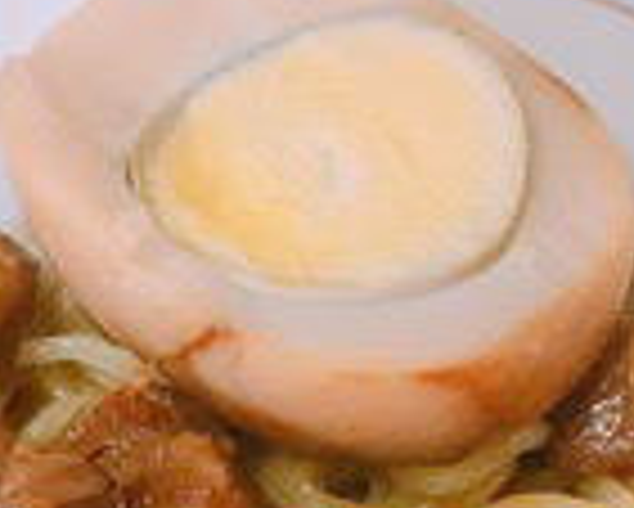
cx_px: 139
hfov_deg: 14.0
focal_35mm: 137
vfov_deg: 10.9
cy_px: 755
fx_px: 2572
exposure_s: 1/30
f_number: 2.4
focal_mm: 3.3
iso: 50
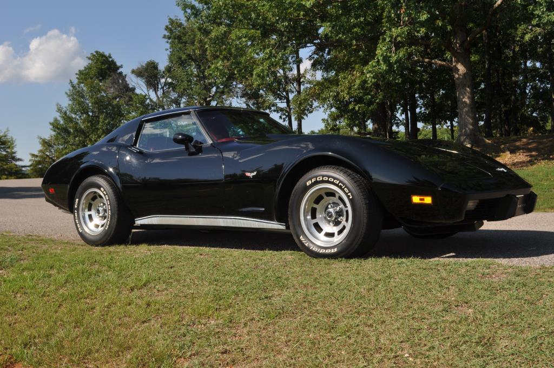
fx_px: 669
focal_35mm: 44
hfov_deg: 45.0
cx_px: 277
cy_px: 184
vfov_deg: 30.8
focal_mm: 29
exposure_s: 1/200
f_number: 13
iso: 200
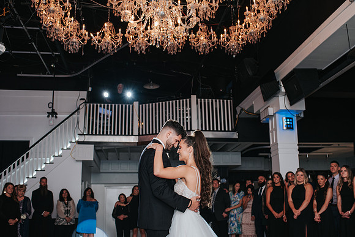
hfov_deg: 48.6
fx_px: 392
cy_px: 132
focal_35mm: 40
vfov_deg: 33.6
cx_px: 199
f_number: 2.8
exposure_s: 1/200
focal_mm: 35
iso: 1000
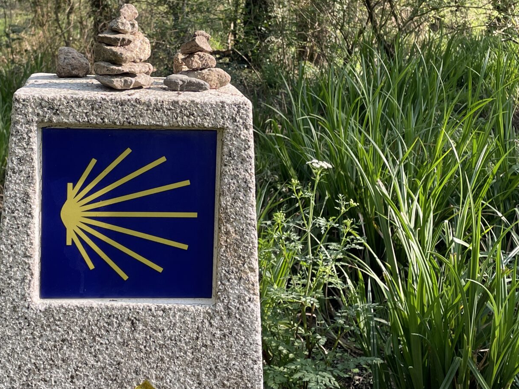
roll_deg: +1.2
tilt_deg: -3.6
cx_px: 190
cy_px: 107
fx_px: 825
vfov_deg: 26.3
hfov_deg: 34.7
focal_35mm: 55
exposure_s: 1/254
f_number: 1.6
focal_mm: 4.2
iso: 32
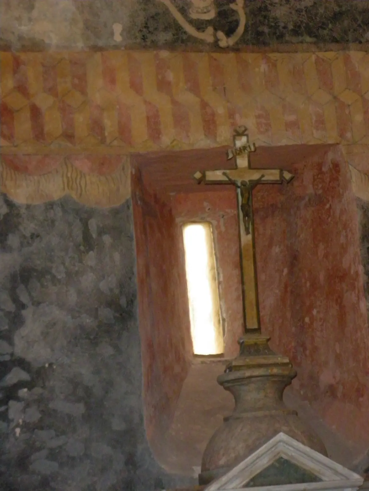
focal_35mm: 96
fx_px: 1364
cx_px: 184
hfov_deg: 15.4
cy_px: 246
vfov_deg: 20.4
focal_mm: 17.4
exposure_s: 1/125
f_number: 5
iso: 800
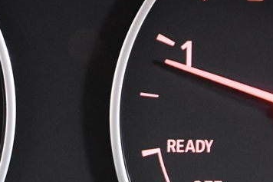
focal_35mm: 162
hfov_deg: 12.6
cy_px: 112
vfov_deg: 8.5
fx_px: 1228
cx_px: 31
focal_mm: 20
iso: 3200
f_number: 2.8
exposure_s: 1/30
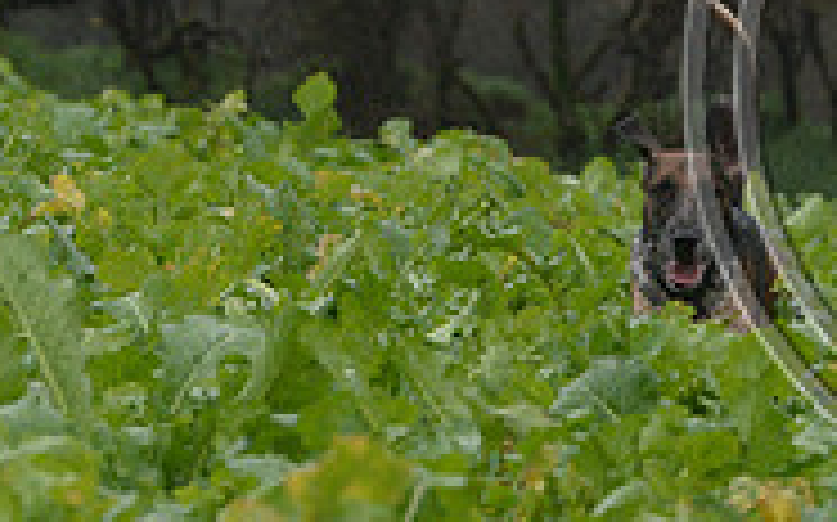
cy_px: 22
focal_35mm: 634
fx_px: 14453
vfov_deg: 2.1
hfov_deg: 3.3
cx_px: 1098
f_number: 6.3
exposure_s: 1/800
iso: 1600
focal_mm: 200
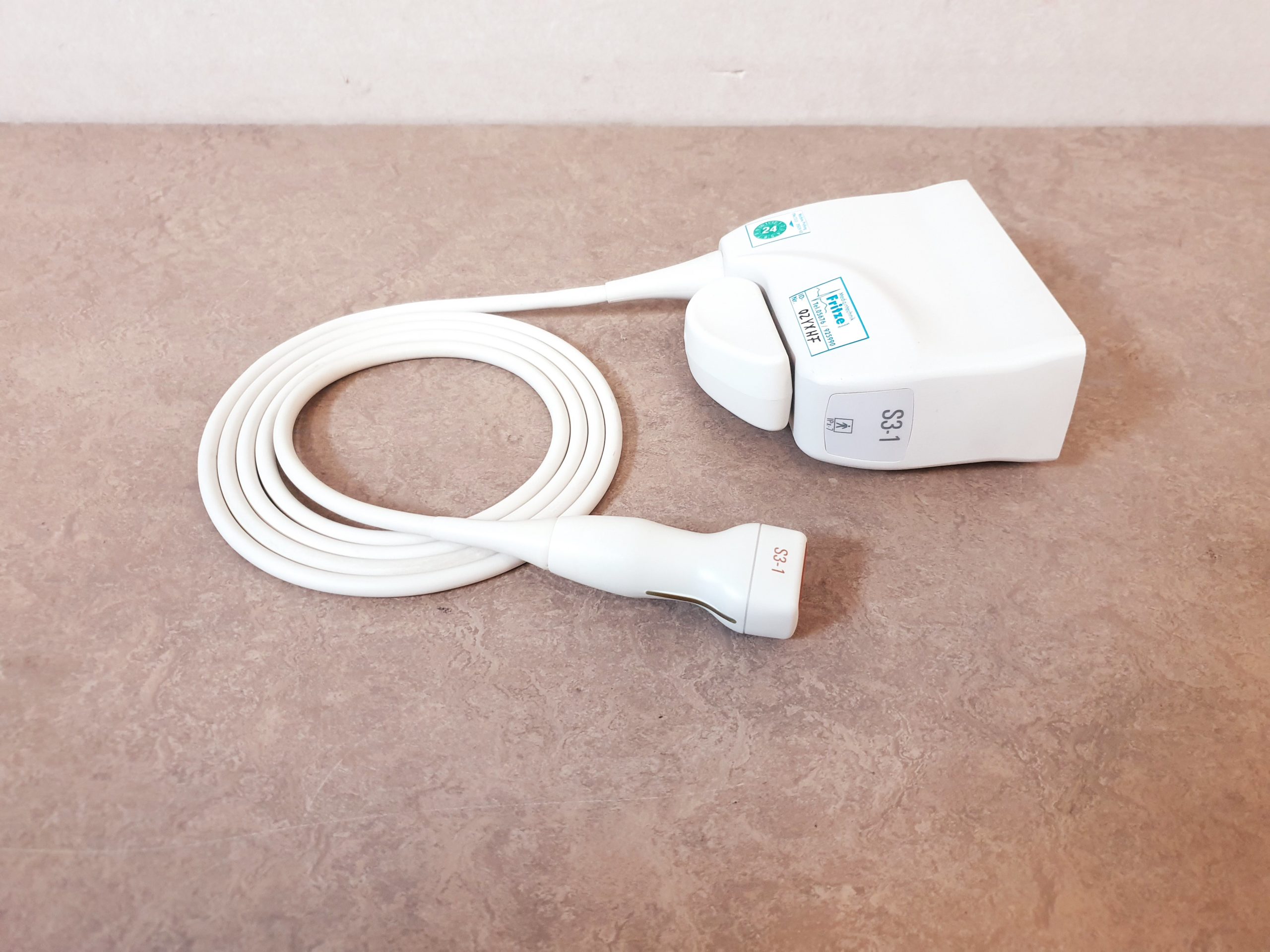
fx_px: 954
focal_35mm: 26
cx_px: 635
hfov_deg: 67.3
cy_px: 476
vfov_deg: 53.1
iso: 200
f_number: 1.5
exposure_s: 1/50
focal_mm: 4.3
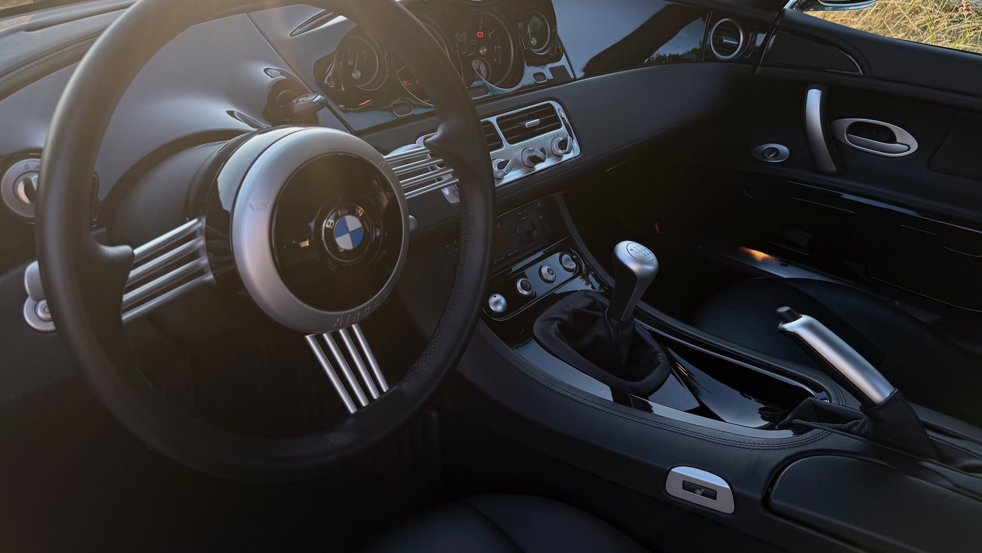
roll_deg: -3.0
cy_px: 232
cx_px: 485
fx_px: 703
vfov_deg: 42.8
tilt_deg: -26.8
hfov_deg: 69.9
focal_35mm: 27
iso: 100
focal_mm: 6.76
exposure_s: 1/433
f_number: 1.78
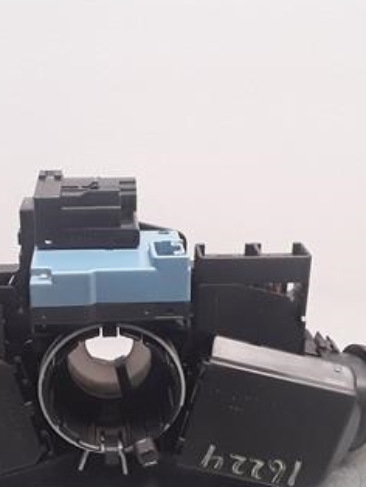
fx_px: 802
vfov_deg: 33.2
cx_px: 109
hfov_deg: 25.5
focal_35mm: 57
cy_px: 352
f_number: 1.9
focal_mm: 2.91
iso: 100
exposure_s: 1/100
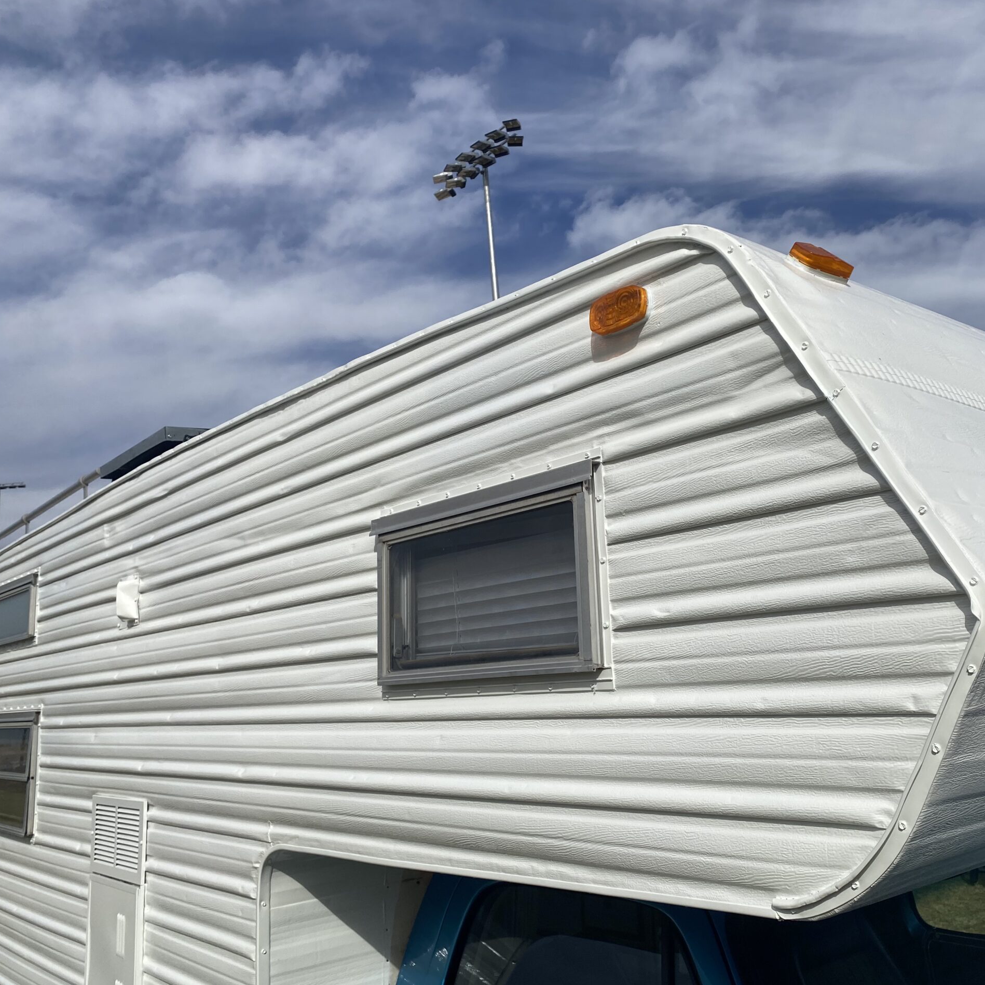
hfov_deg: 51.7
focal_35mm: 31
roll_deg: +5.2
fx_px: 998
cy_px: 496
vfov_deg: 52.5
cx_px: 648
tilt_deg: +11.2
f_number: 1.8
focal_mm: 4.25
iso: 32
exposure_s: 1/8850
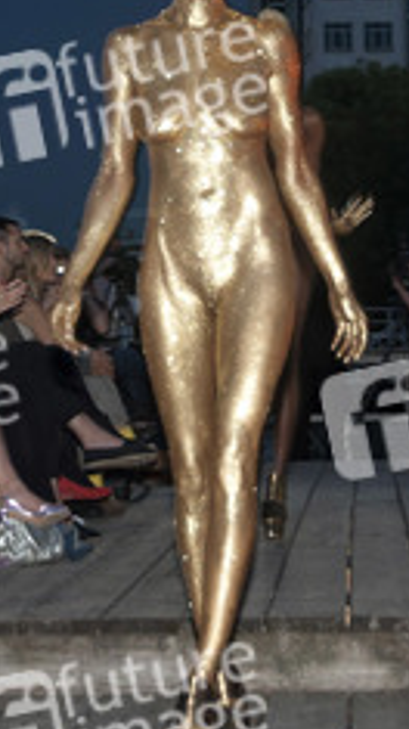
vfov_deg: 25.5
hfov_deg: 14.6
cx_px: 200
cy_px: 251
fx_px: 1600
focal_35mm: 83
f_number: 5.6
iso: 400
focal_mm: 31
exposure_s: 1/20
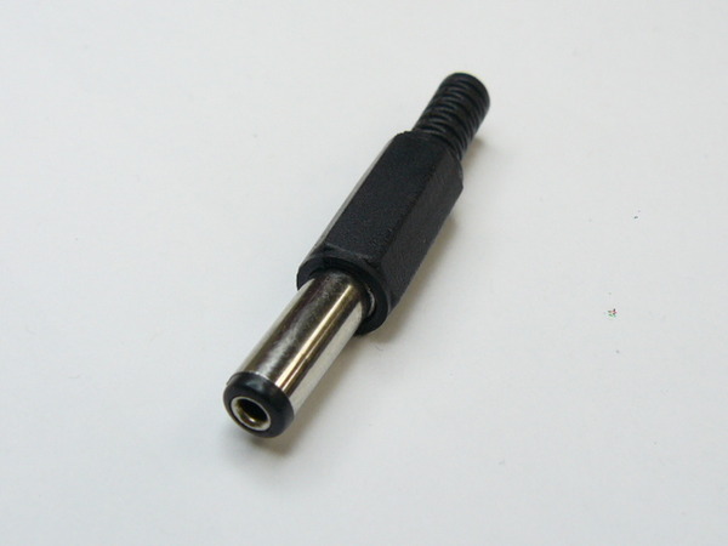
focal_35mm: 56
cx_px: 364
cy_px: 273
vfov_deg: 26.1
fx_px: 1178
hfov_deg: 34.3
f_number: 3.2
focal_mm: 6.2
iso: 100
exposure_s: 1/40
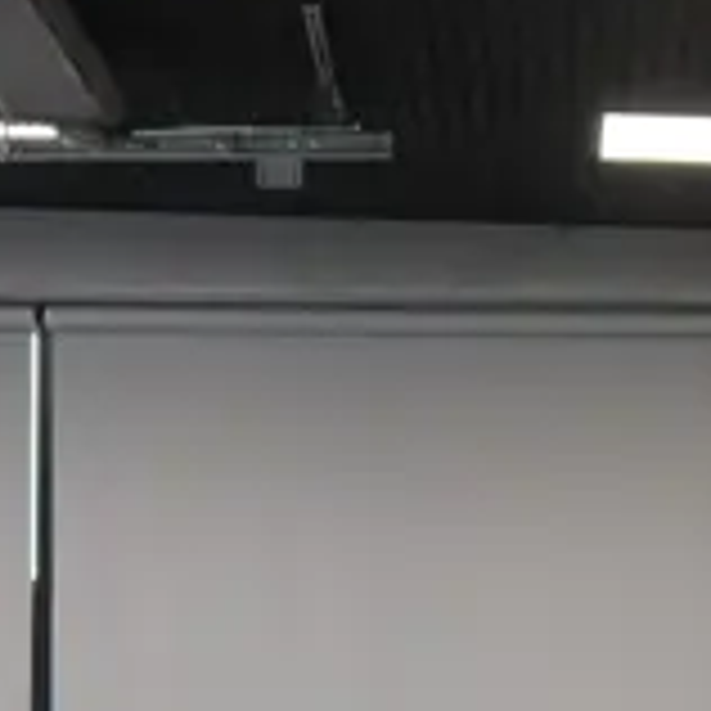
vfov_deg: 10.4
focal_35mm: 163
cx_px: 441
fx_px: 3788
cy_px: 1012
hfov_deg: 10.7
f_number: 4.5
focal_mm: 42
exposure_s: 1/160
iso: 1600
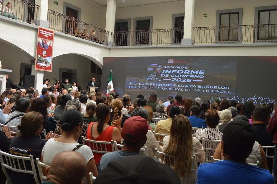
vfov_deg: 38.3
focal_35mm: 34
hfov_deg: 55.2
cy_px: 92
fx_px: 265
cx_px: 138
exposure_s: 1/125
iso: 400
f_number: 5.6
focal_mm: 23
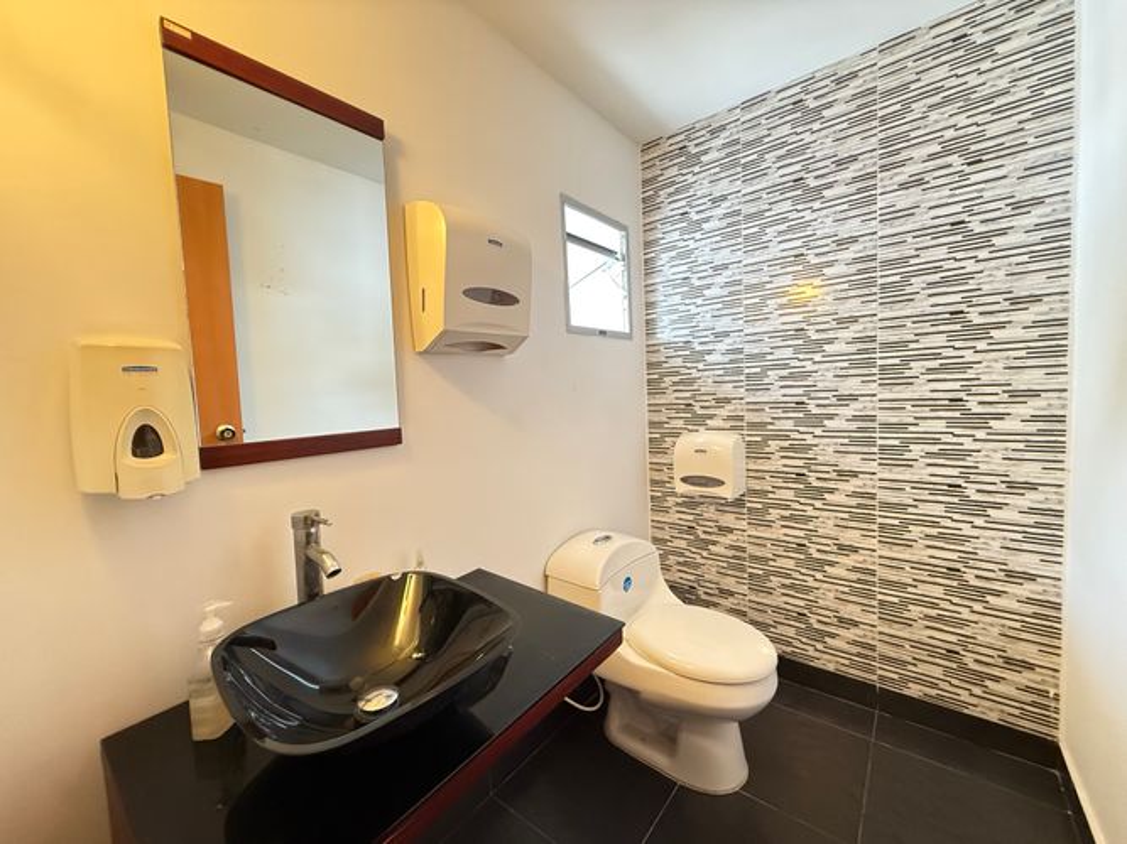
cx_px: 564
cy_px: 422
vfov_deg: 85.7
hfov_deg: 102.1
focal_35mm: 14
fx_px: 456
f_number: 2.2
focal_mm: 2.22
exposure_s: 1/60
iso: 640
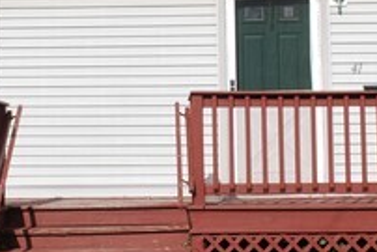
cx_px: 133
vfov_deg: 13.7
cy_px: 69
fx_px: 1048
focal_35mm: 100
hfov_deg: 20.3
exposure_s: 1/320
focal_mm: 18
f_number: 9
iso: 100
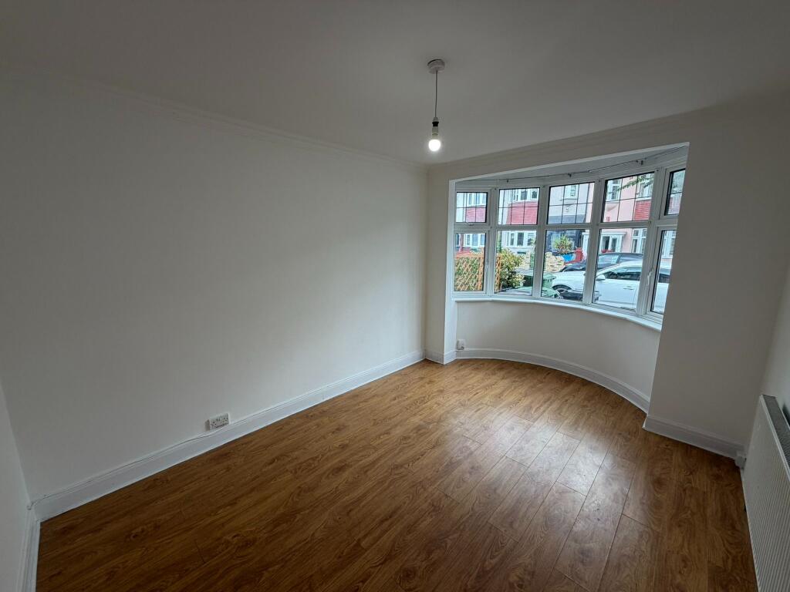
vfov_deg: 85.7
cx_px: 395
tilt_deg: -10.2
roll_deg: +0.8
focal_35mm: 14
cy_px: 296
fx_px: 320
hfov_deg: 102.1
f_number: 2.2
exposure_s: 1/100
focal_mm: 2.22
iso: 80
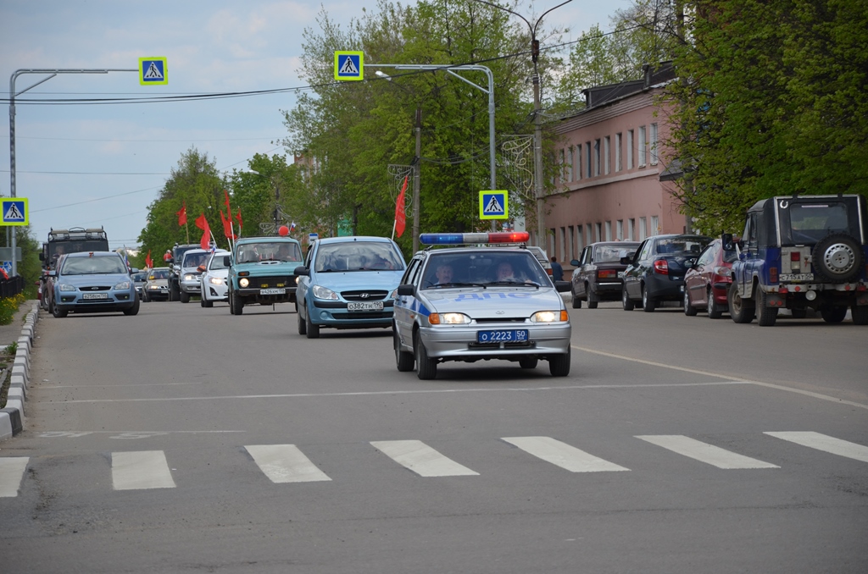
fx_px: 3789
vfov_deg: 8.7
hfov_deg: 13.1
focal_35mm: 158
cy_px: 287
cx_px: 434
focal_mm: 105
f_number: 6.3
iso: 200
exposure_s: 1/640
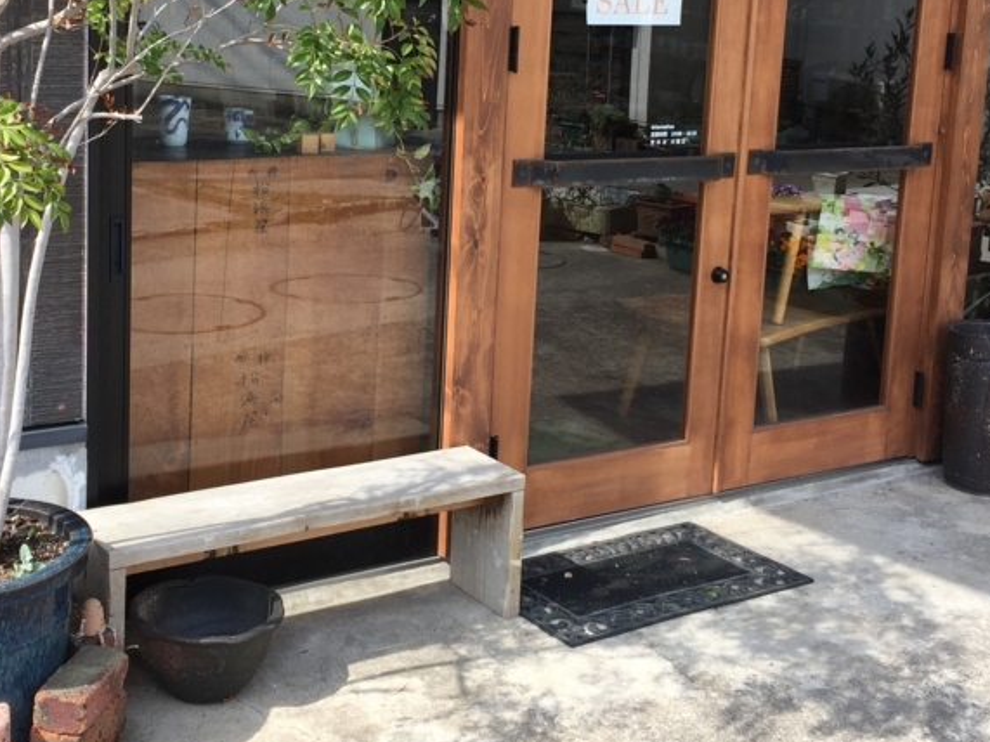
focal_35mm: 52
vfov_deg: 27.7
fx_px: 1487
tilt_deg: -10.0
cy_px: 213
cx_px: 420
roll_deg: -1.3
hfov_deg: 36.7
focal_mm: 4.15
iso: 32
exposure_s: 1/638
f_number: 2.2
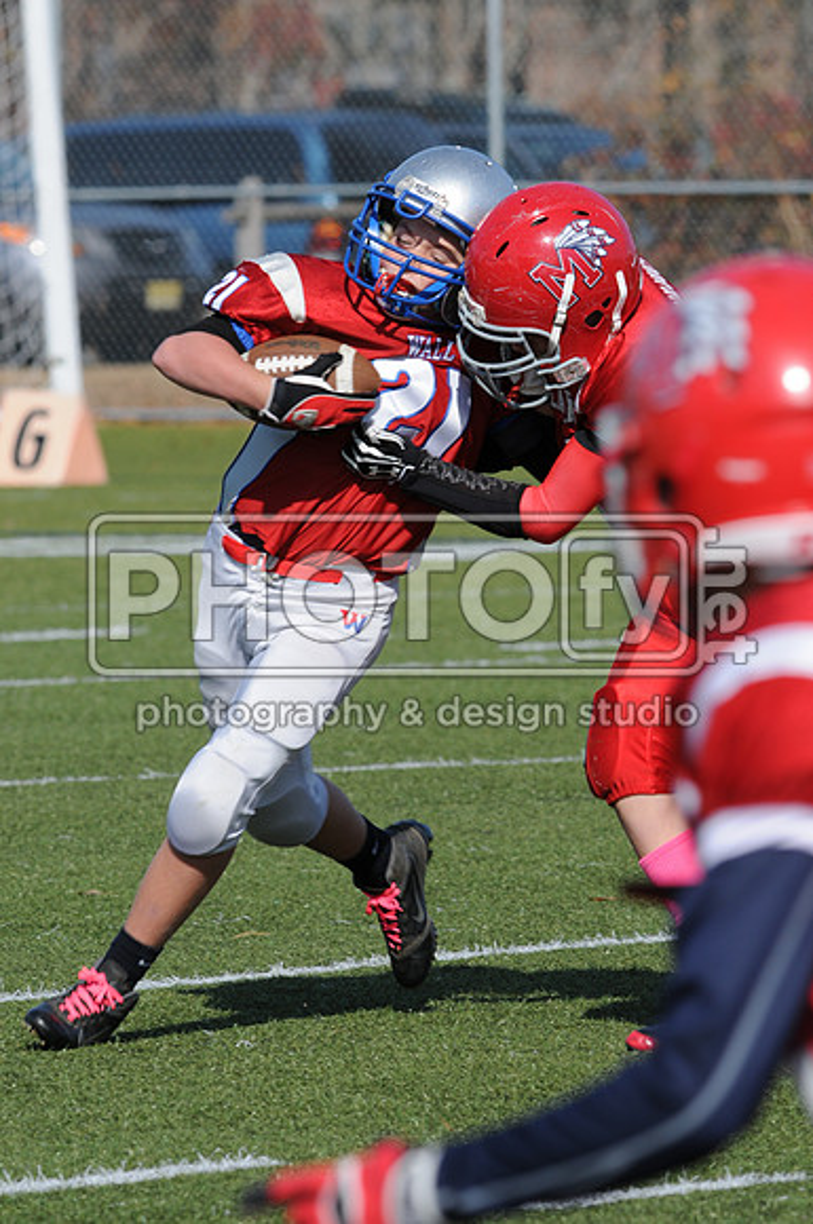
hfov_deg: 3.0
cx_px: 406
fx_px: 15288
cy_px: 612
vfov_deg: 4.6
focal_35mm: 450
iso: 200
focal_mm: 300
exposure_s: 1/500
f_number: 9
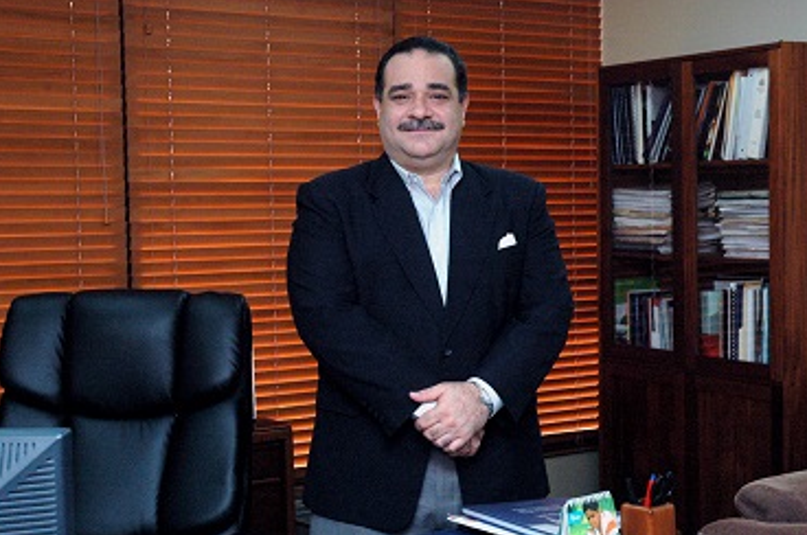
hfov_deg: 32.4
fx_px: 1387
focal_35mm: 62
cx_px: 419
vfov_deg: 21.8
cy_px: 253
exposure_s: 1/180
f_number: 6.7
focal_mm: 38
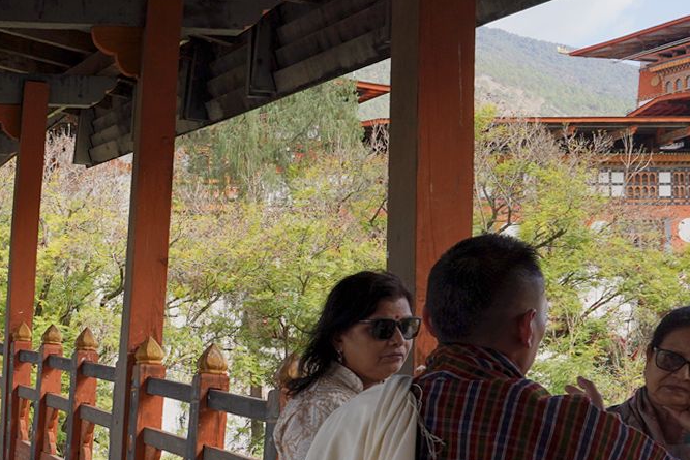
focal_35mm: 72
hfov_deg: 24.6
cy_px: 419
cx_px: -196
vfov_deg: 18.6
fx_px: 1380
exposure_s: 1/100
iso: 100
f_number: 11
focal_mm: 24
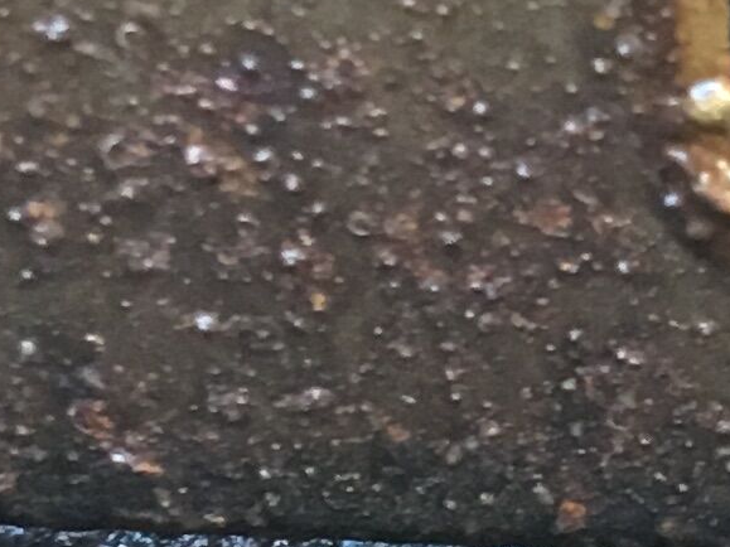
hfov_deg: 9.3
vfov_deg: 7.3
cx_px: 1401
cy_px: 665
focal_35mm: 202
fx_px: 4259
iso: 160
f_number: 2.2
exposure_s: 1/33
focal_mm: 4.15
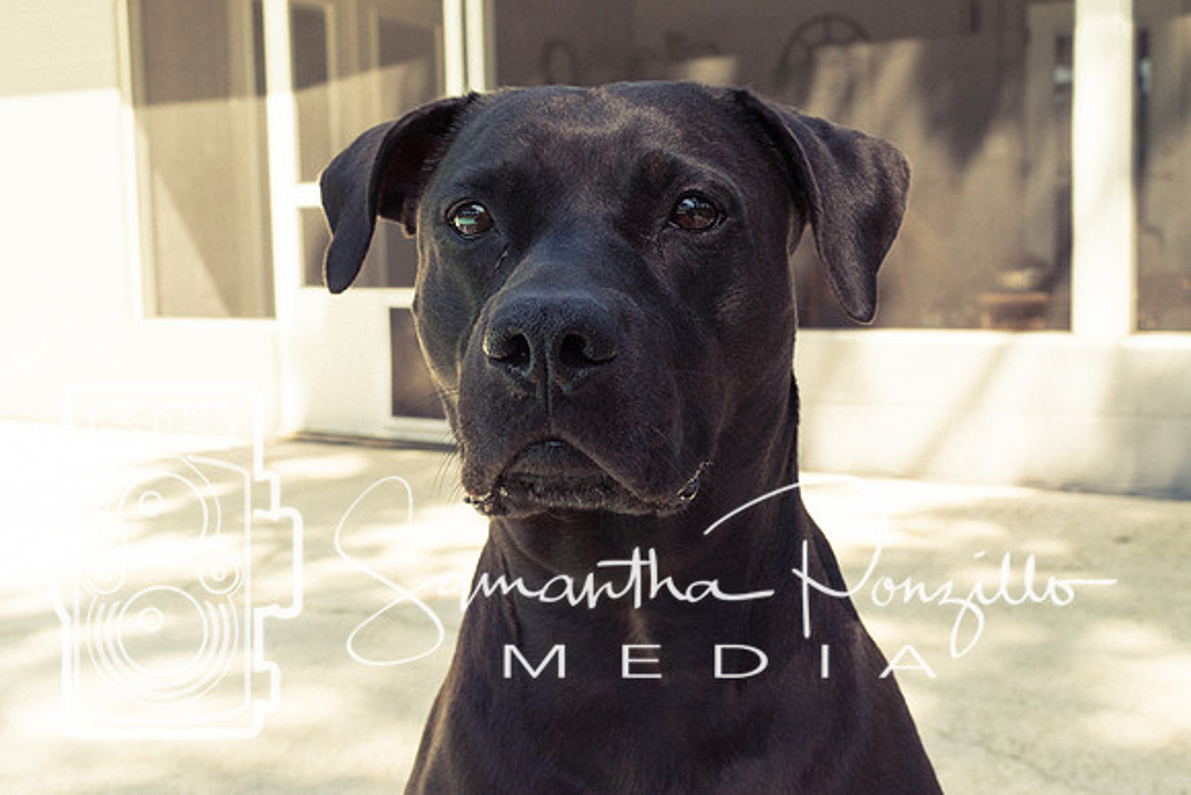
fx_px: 1357
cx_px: 623
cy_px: 381
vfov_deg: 32.6
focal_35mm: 41
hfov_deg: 47.4
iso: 200
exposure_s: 1/320
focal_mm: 26
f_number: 9
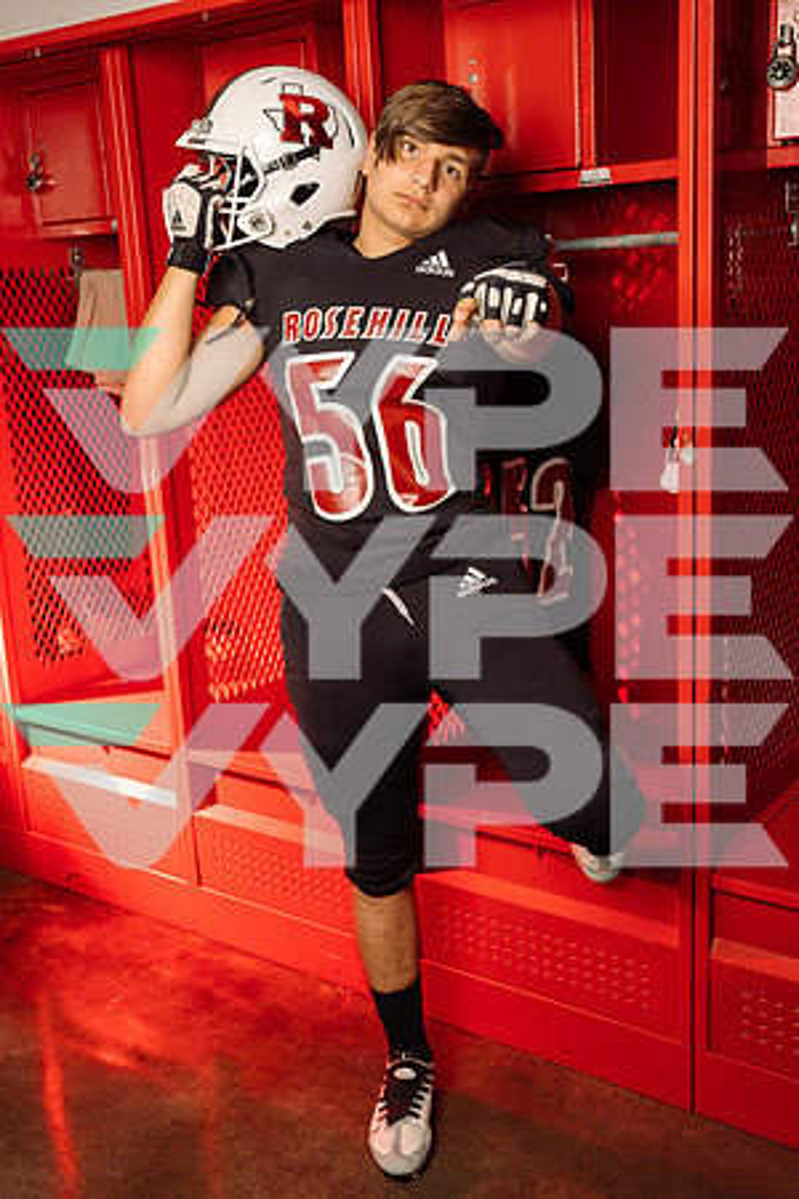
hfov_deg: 33.4
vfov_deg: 48.5
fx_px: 1332
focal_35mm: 40
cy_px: 600
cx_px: 400
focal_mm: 40
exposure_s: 1/250
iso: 250
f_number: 6.3
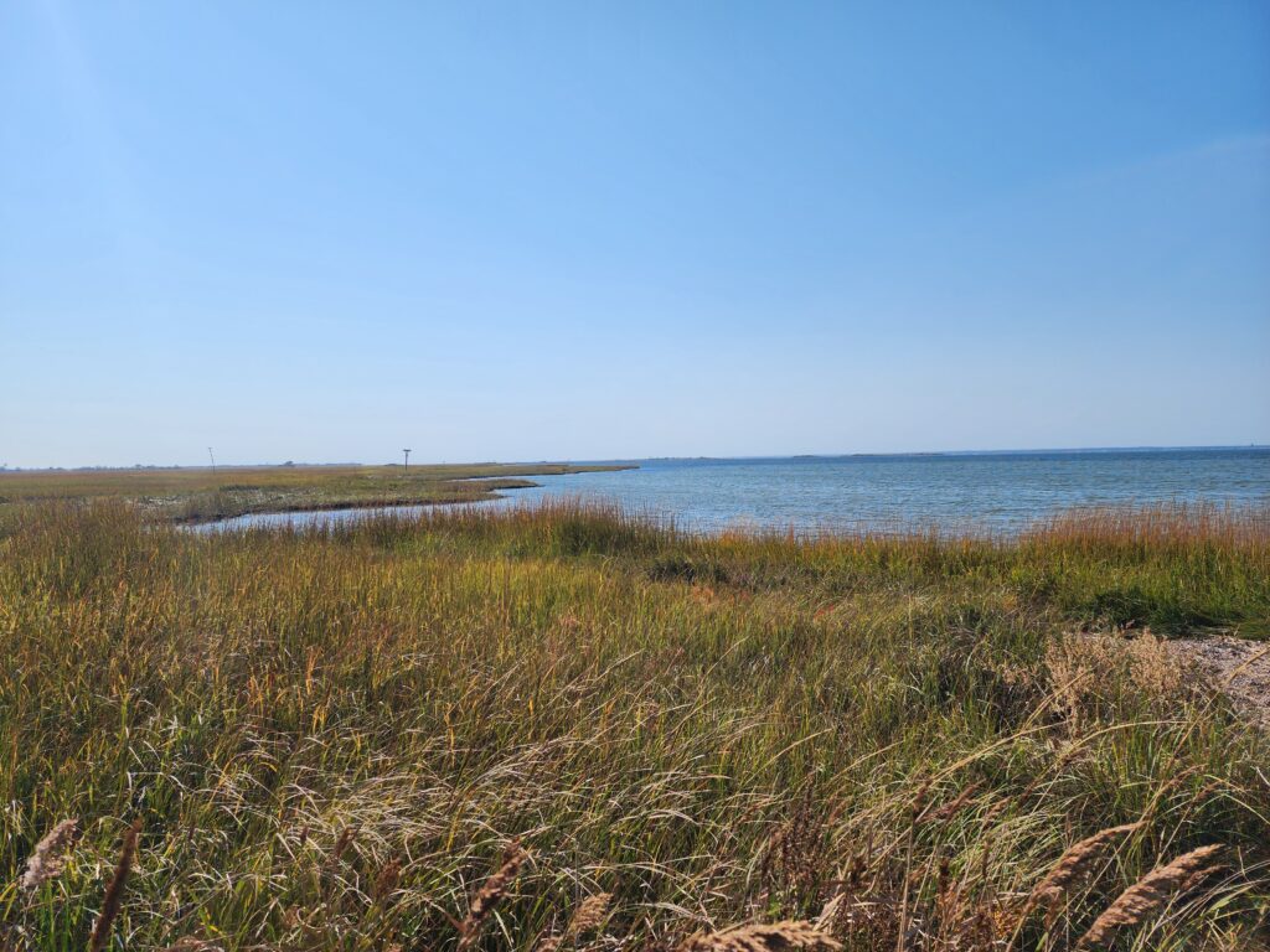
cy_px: 476
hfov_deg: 73.9
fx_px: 844
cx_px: 635
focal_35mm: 23
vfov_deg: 58.9
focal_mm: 6.4
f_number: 1.8
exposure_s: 1/2240
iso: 12
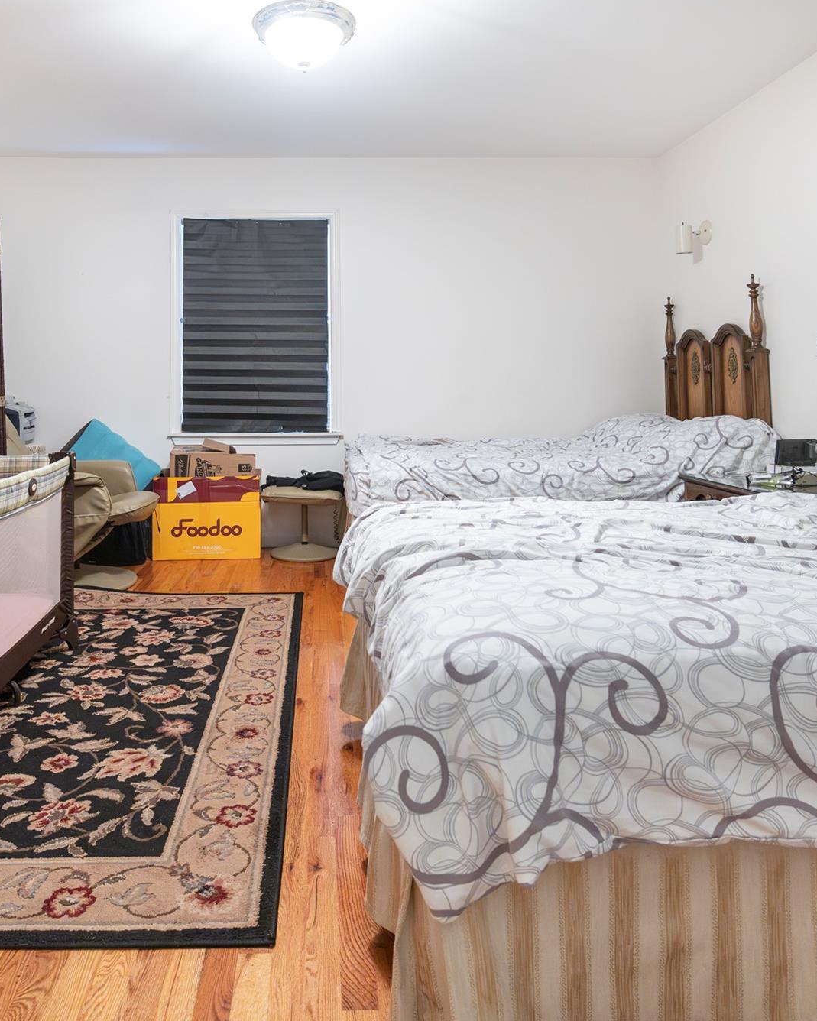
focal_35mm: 23
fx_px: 695
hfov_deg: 59.6
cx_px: 278
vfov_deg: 72.6
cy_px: 514
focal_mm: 16
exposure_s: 1/80
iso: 3200
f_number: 4
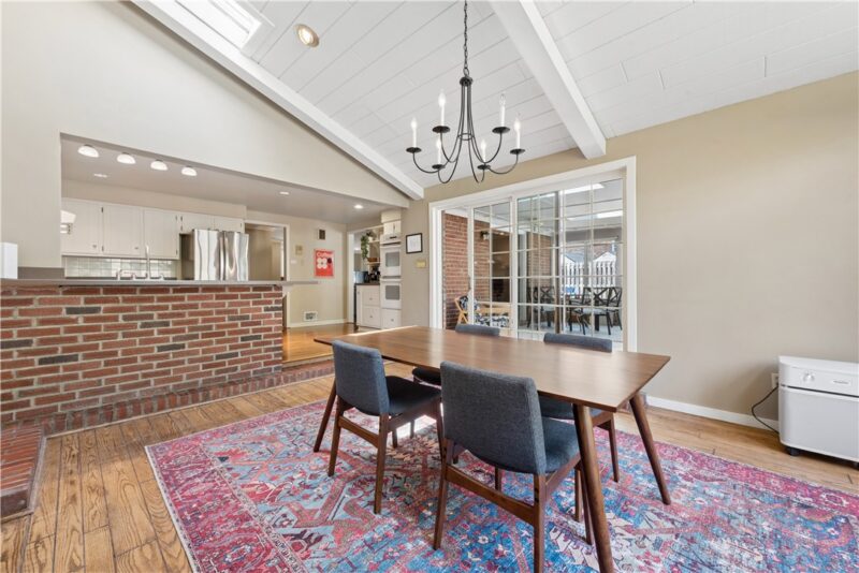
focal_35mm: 14
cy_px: 286
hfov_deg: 104.2
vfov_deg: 81.3
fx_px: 334
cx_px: 430
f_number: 11
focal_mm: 14
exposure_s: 1/3.33
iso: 50
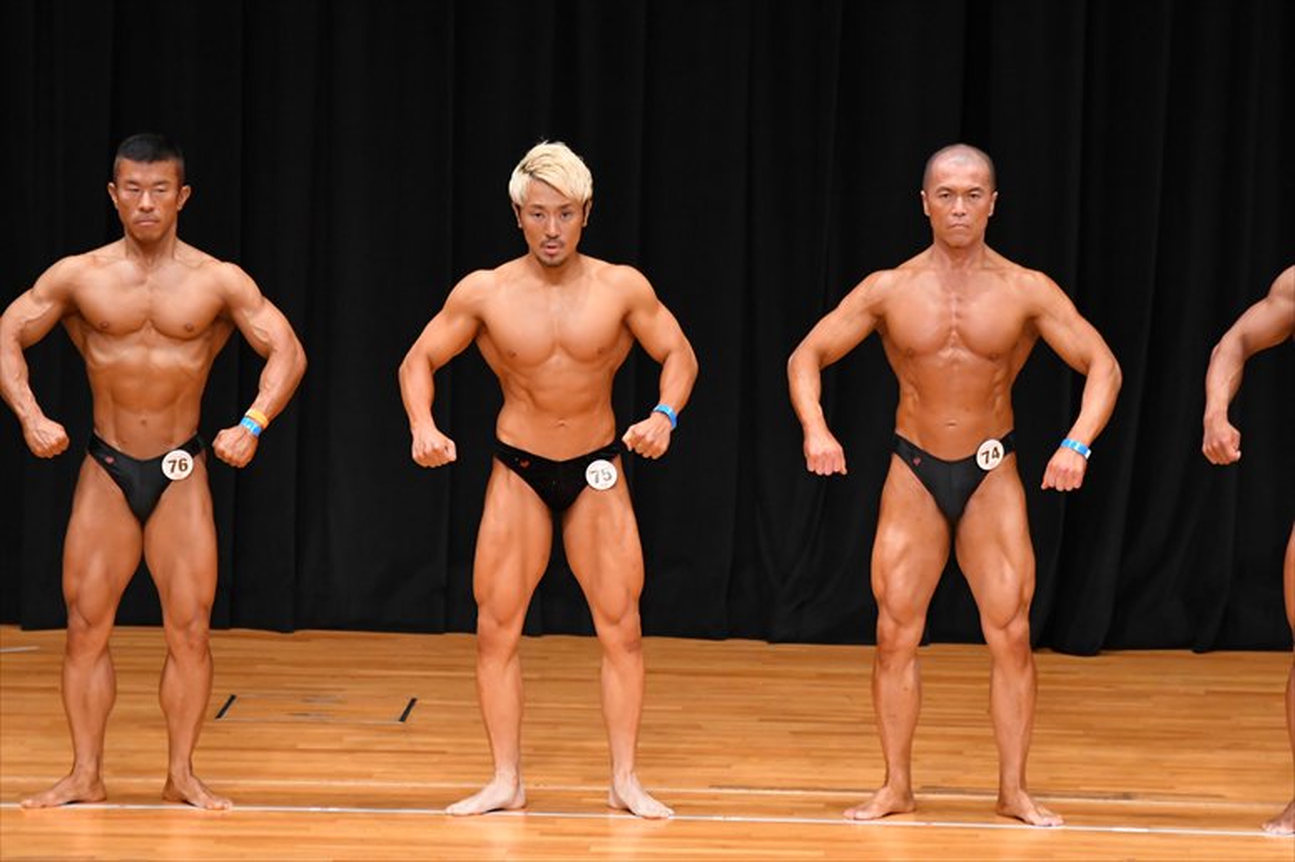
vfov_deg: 5.1
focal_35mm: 270
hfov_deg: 7.6
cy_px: 431
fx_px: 9708
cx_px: 648
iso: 4000
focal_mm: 180
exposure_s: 1/400
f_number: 5.6
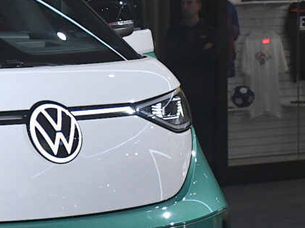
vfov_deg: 9.3
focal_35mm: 159
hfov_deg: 11.8
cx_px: -177
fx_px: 1400
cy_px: 147
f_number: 4
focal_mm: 30
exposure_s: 1/800
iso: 2000
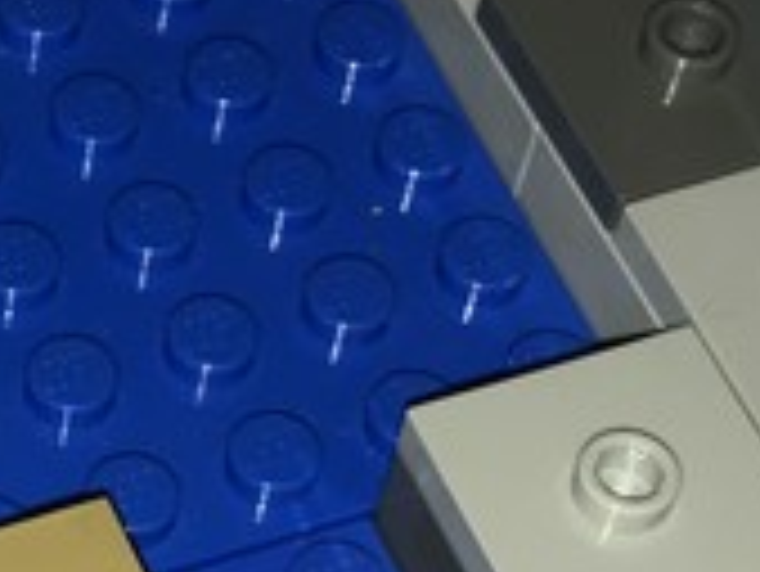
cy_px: 624
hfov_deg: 12.4
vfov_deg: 9.6
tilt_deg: -59.0
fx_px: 3383
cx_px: -211
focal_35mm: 154
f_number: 2.2
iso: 25
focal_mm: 4.15
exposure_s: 1/115
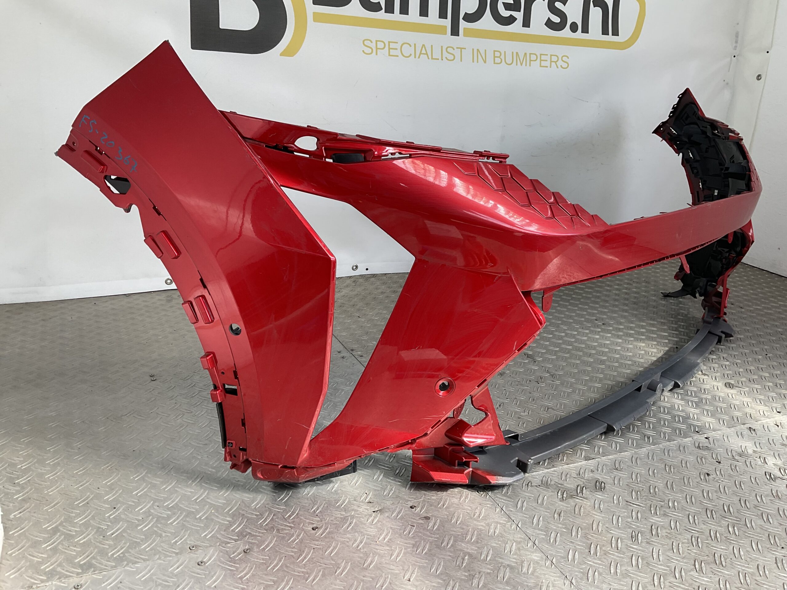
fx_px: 659
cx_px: 394
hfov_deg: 61.7
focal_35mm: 29
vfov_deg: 48.2
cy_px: 295
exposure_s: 1/264
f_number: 1.8
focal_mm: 3
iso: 16
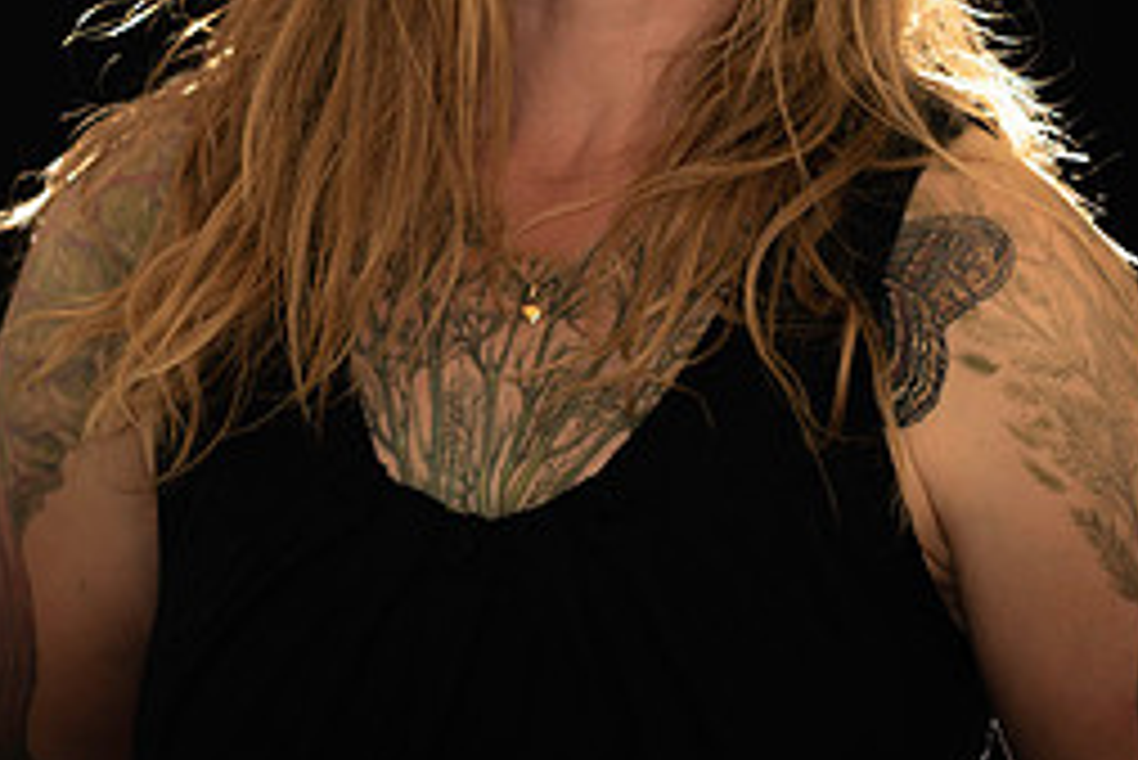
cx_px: 526
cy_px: 2
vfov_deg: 3.9
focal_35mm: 355
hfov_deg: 5.8
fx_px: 11228
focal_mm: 155
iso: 50
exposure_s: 1/30
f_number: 2.8
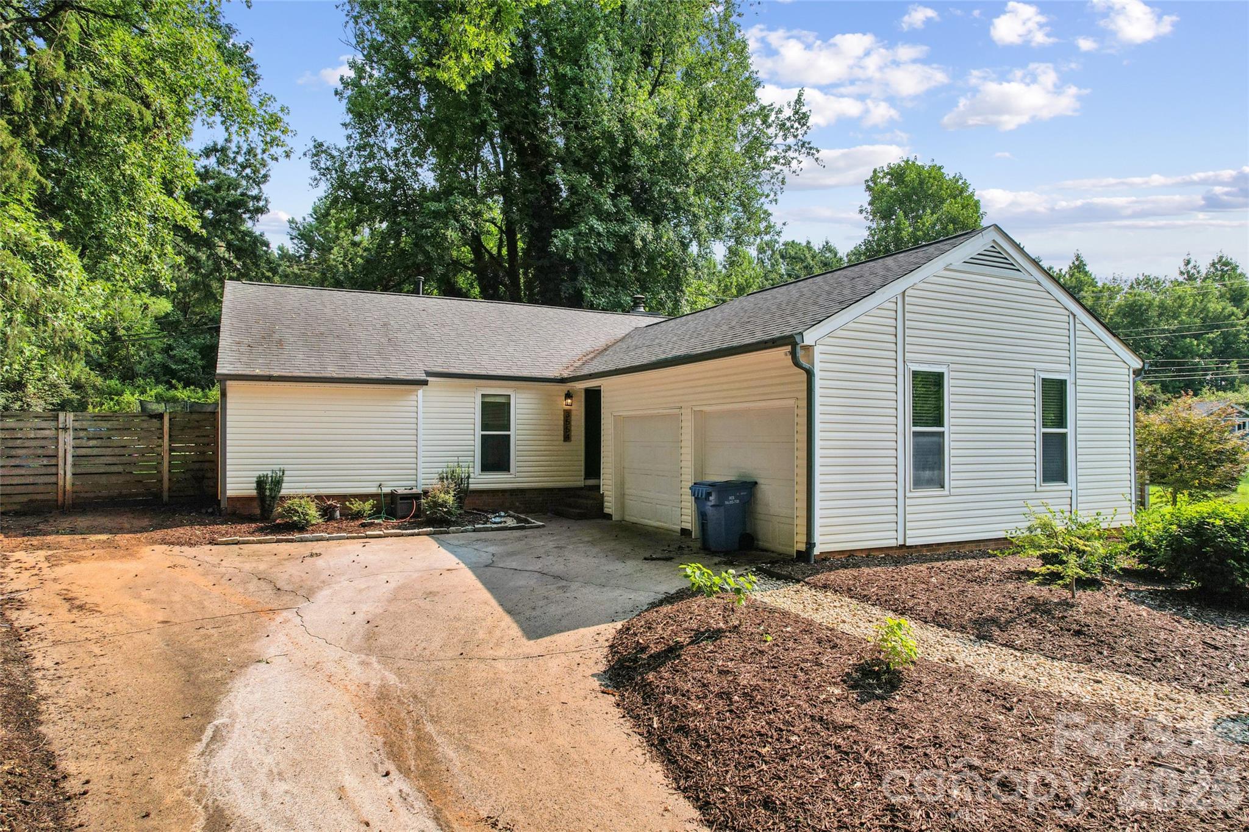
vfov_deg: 57.2
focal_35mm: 22
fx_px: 763
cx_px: 624
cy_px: 416
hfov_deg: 78.6
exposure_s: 1/320
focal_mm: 8.4
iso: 100
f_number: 2.8
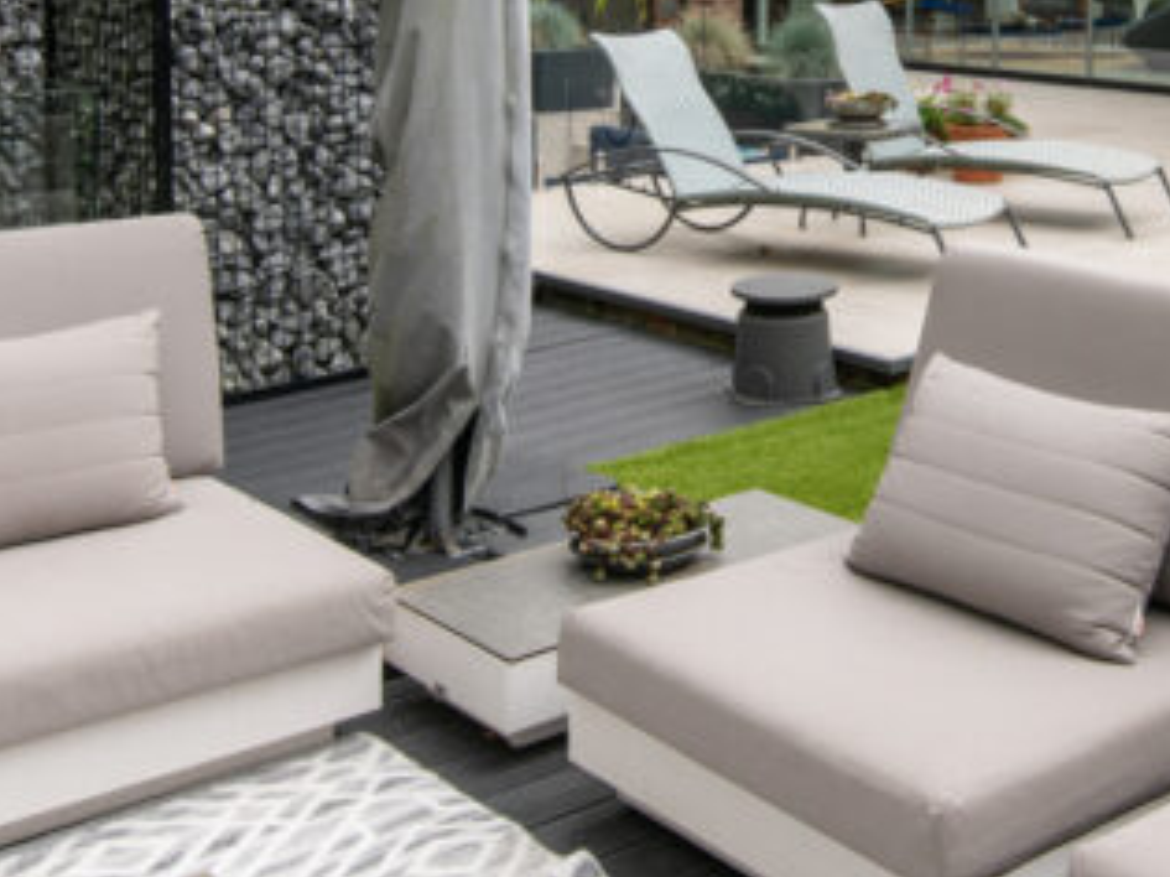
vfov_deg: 25.3
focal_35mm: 54
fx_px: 1824
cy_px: -61
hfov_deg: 34.8
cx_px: 884
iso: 100
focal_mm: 17
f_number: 8
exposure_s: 1/60
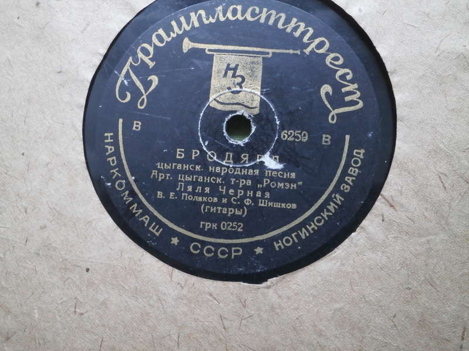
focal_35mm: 47
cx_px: 234
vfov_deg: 30.9
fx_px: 637
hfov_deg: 40.4
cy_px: 176
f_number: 3.4
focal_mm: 8.3
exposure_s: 1/13
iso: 400
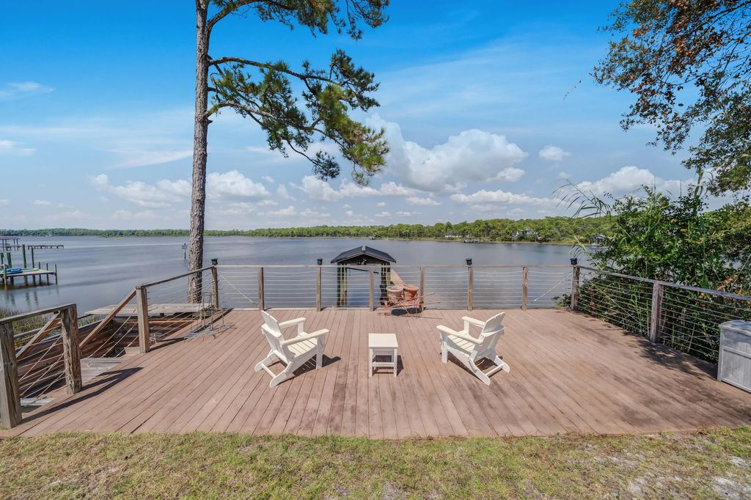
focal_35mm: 12
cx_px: 376
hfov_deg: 112.6
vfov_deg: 90.0
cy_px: 250
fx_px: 250
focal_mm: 12
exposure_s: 1/1000
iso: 100
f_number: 5.6
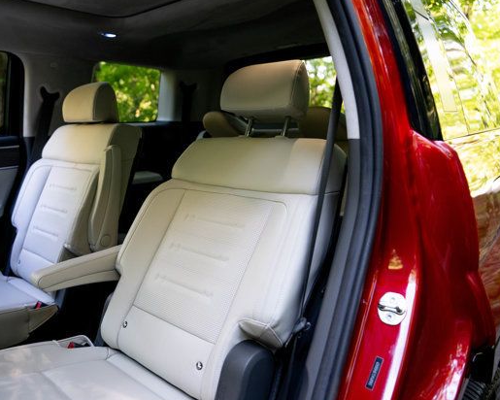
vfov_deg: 51.5
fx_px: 414
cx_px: 198
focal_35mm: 28
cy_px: 196
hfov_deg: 61.6
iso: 2000
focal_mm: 24
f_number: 2.8
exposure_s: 1/200
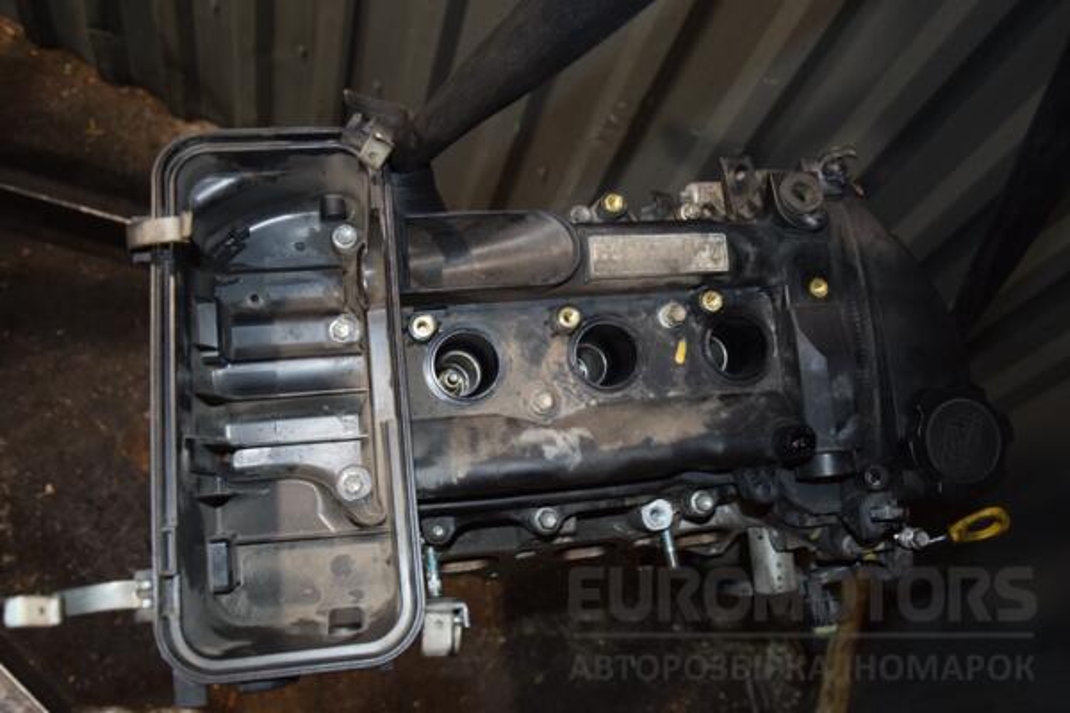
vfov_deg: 40.0
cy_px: 356
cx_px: 535
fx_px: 981
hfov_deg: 57.2
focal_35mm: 33
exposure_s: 1/60
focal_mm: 22
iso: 800
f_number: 5
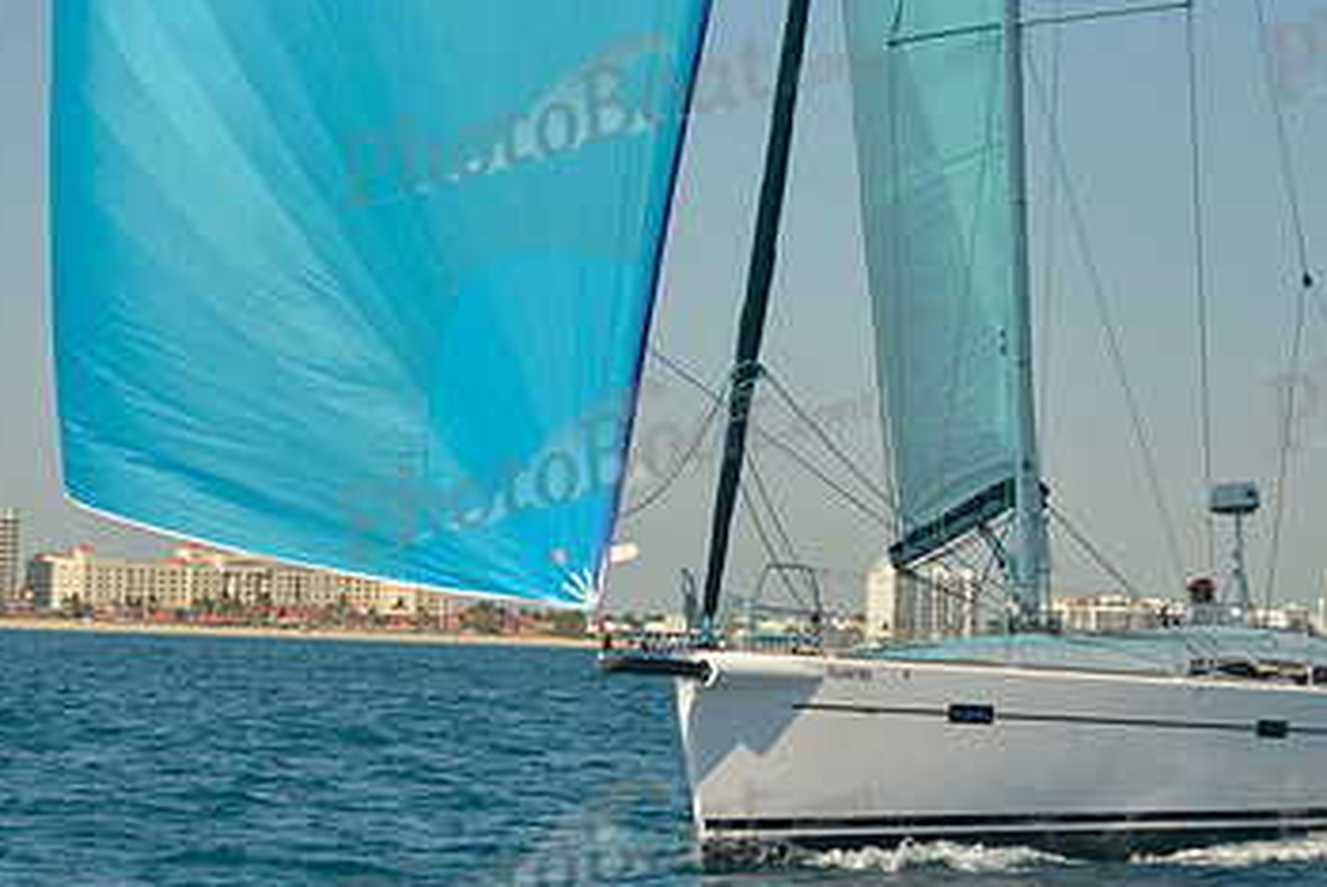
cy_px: 605
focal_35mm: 116
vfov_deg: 11.8
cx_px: 1073
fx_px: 4279
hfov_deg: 17.5
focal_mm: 70
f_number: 7.1
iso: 200
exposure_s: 1/640
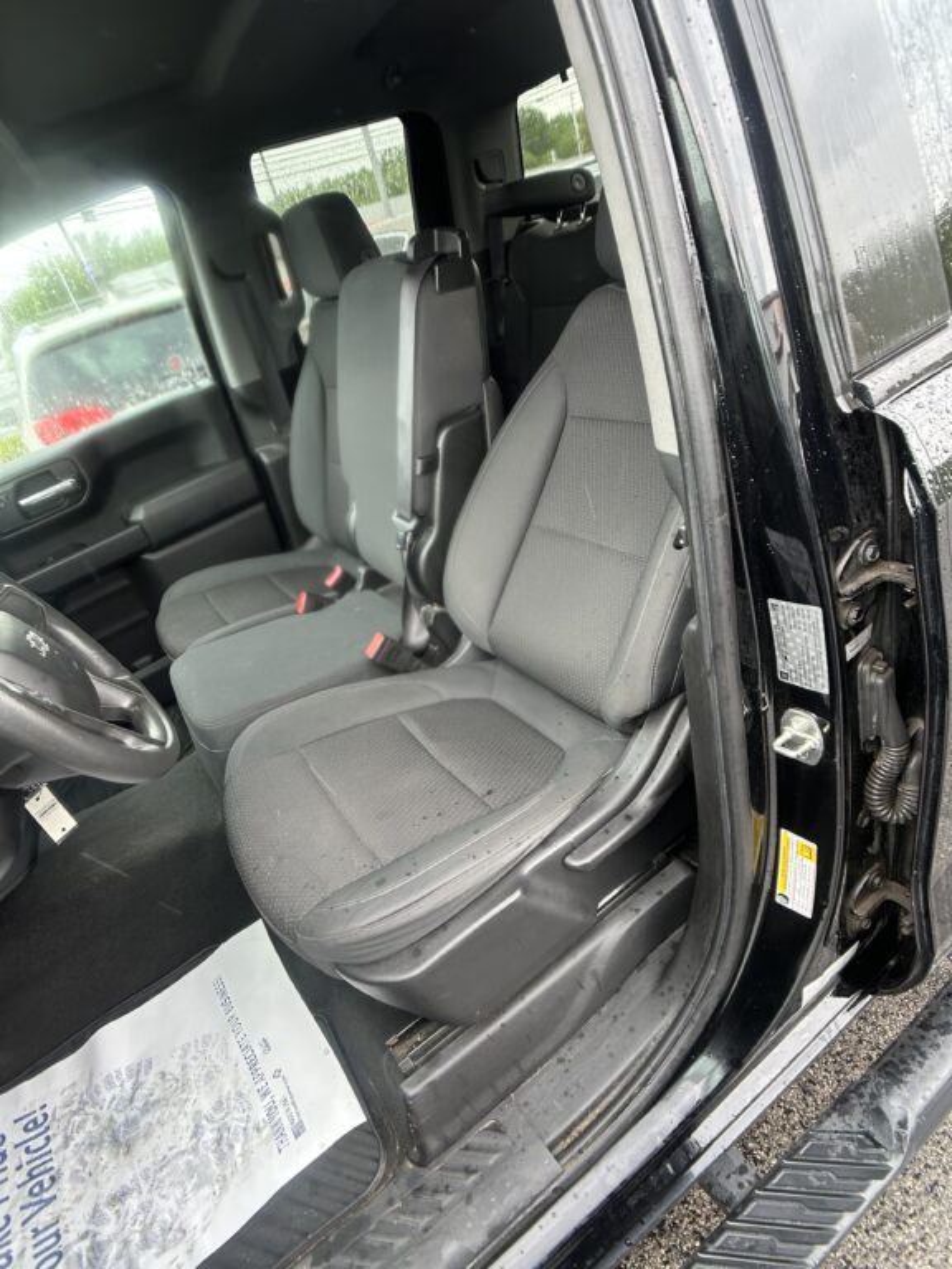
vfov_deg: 67.3
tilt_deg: -28.9
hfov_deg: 53.1
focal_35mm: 26
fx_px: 953
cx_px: 476
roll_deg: +17.8
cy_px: 634
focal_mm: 5.7
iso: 100
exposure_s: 1/121
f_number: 1.5
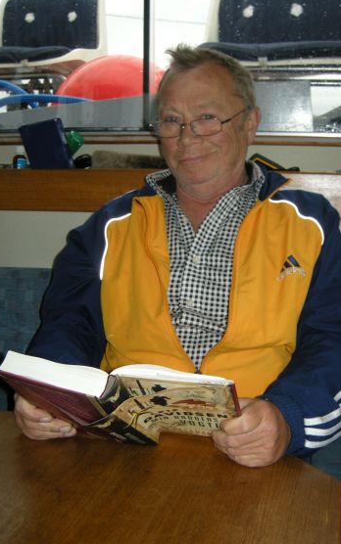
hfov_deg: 31.9
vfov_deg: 49.2
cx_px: 211
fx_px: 594
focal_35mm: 40
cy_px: 290
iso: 64
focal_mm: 7.5
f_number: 2.7
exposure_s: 1/67.4
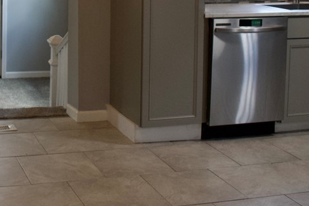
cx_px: 27
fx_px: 592
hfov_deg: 28.1
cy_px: -27
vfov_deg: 18.9
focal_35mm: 69
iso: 1250
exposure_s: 1/125
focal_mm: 20
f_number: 5.6
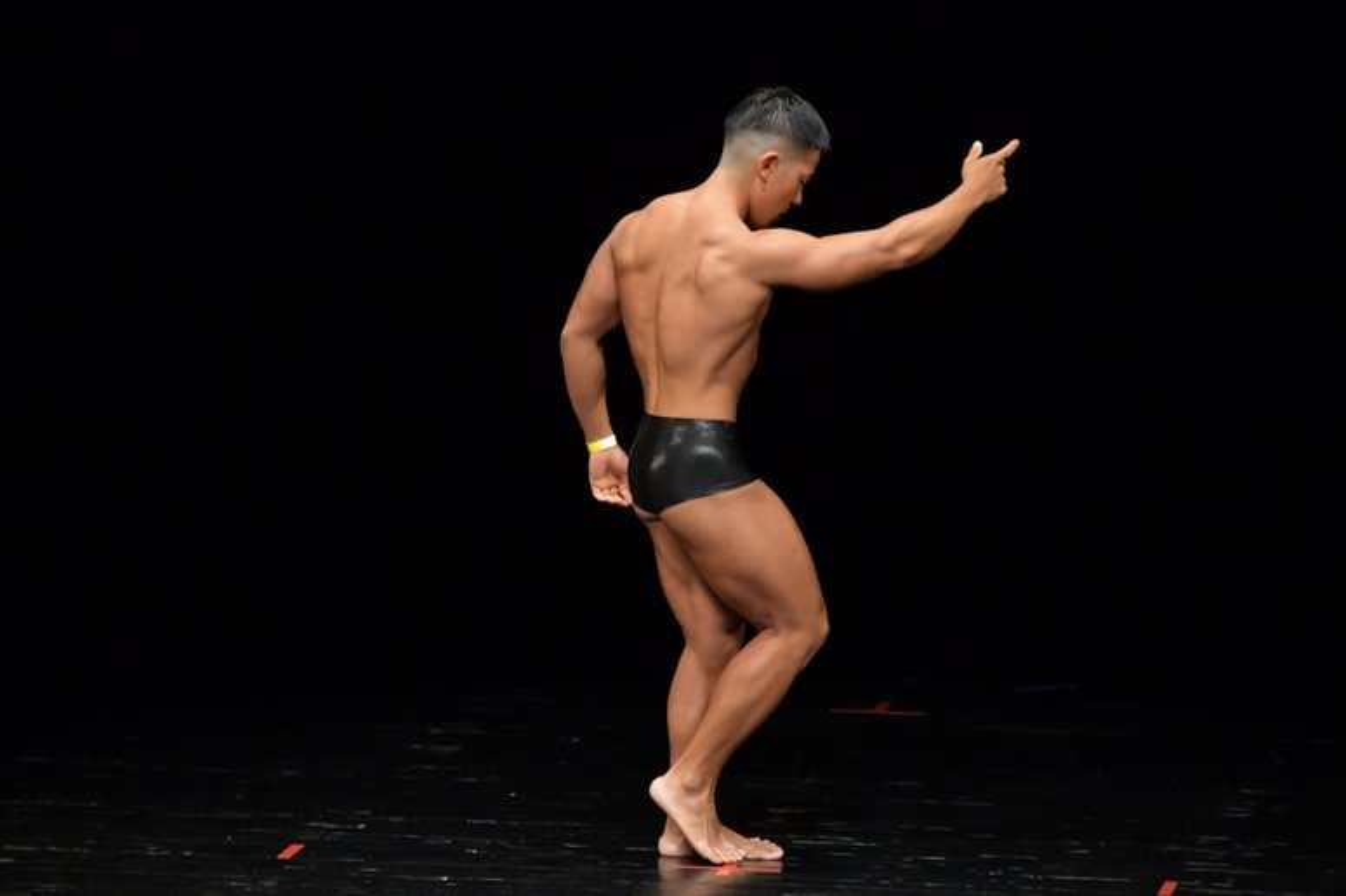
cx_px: 673
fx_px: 11772
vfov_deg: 4.4
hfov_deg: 6.5
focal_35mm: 315
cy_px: 448
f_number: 5.6
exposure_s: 1/400
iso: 3200
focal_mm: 210
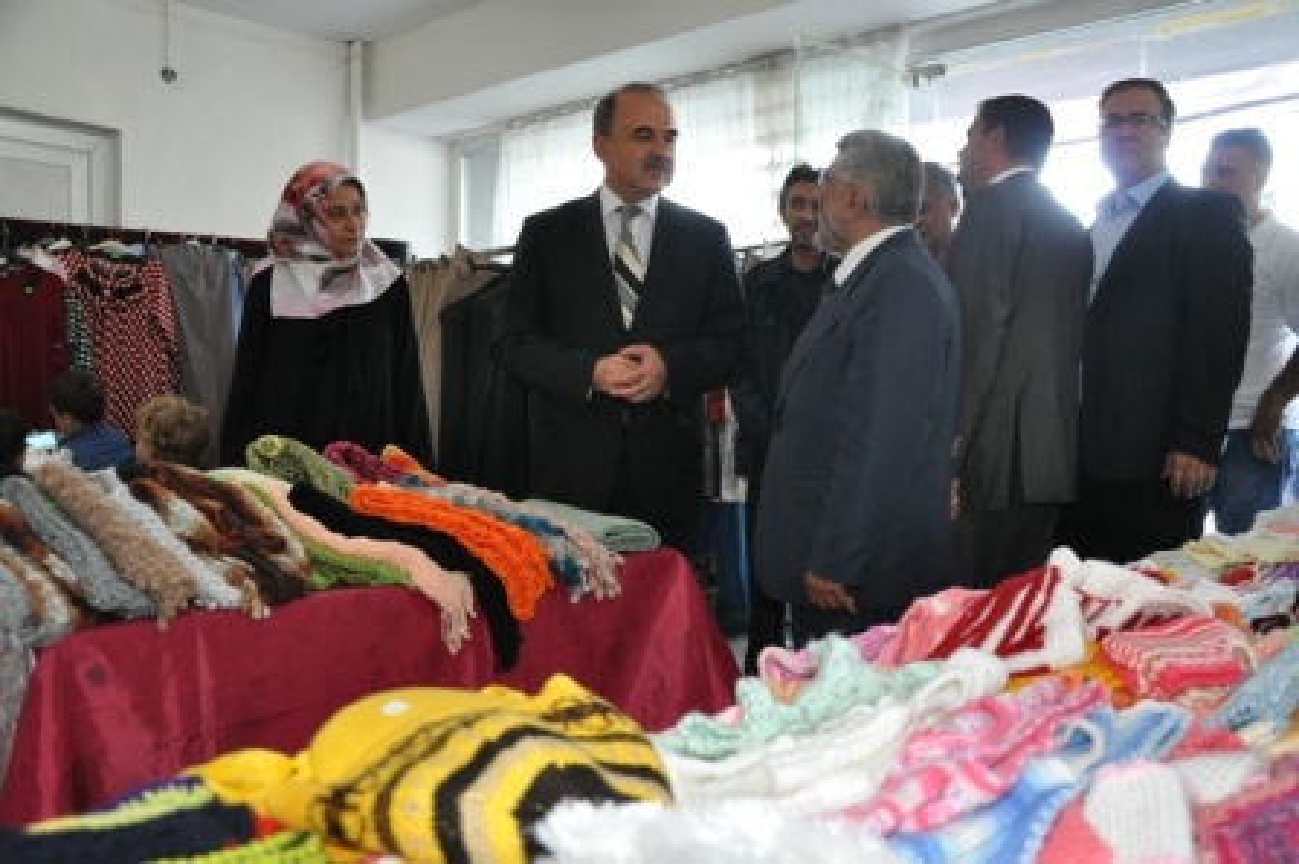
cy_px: 432
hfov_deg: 59.5
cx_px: 650
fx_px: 1136
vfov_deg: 41.7
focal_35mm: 32
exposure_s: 1/80
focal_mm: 21
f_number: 4.5
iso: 1250
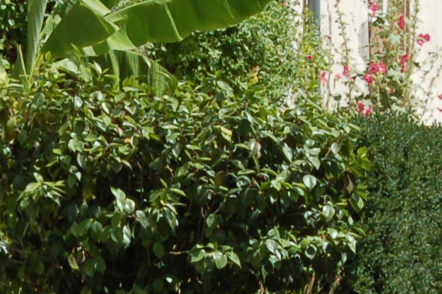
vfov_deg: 5.6
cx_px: 37
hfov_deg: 8.5
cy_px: 221
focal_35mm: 243
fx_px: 2980
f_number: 13
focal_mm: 30
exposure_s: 1/640
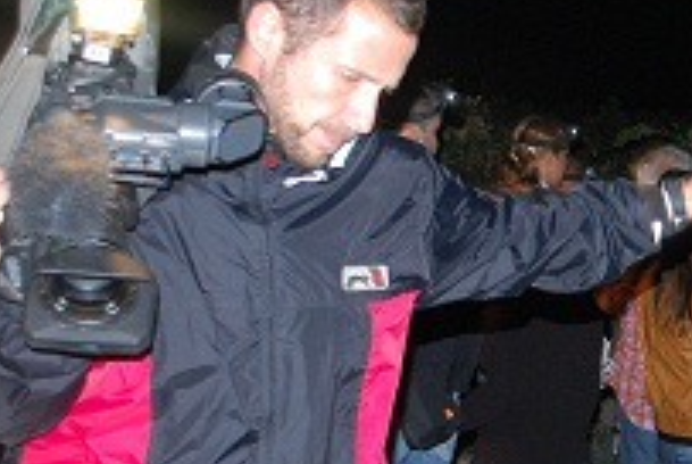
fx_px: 1983
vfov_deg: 13.3
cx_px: 833
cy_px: 394
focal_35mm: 103
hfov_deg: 18.7
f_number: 4.2
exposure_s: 1/60
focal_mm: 24
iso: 560
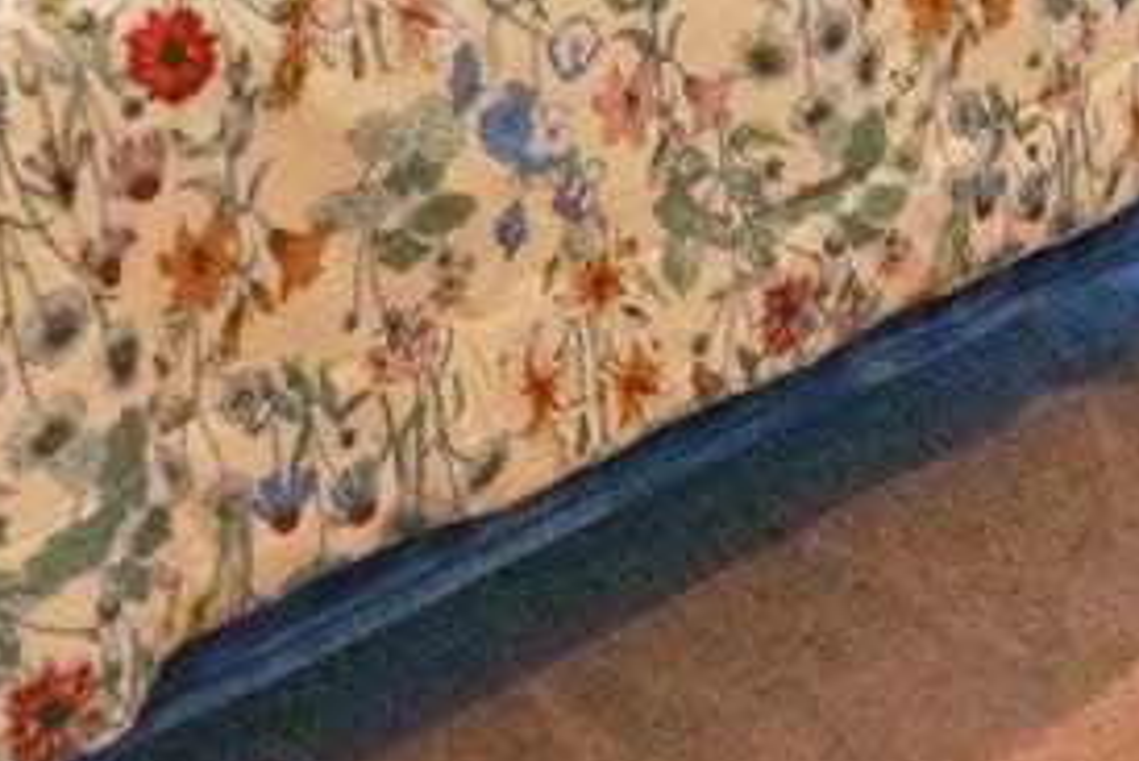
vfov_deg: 13.7
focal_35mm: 84
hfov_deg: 22.9
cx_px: 1218
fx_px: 2659
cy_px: -803
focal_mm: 16
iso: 1600
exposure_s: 1/160
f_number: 4
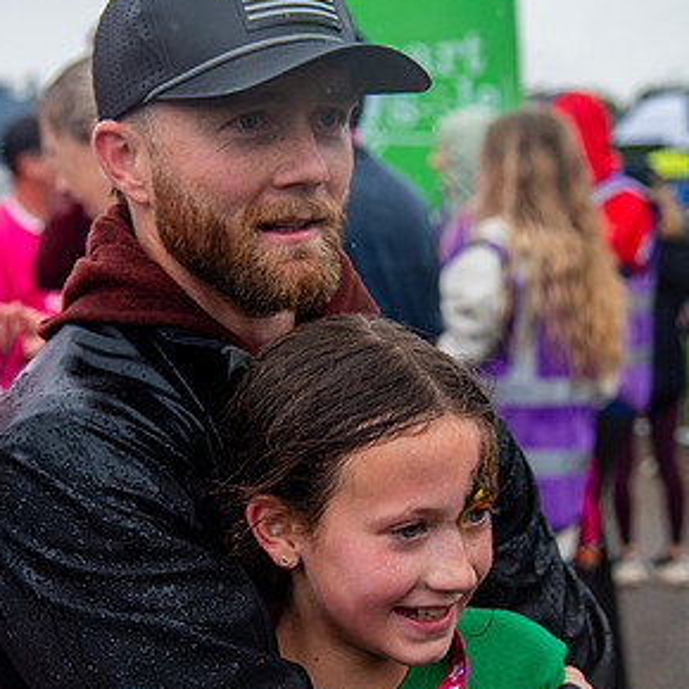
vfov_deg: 20.4
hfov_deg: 20.4
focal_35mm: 85
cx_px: 257
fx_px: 1914
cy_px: 442
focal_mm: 50
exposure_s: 1/1600
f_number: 4
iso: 1600
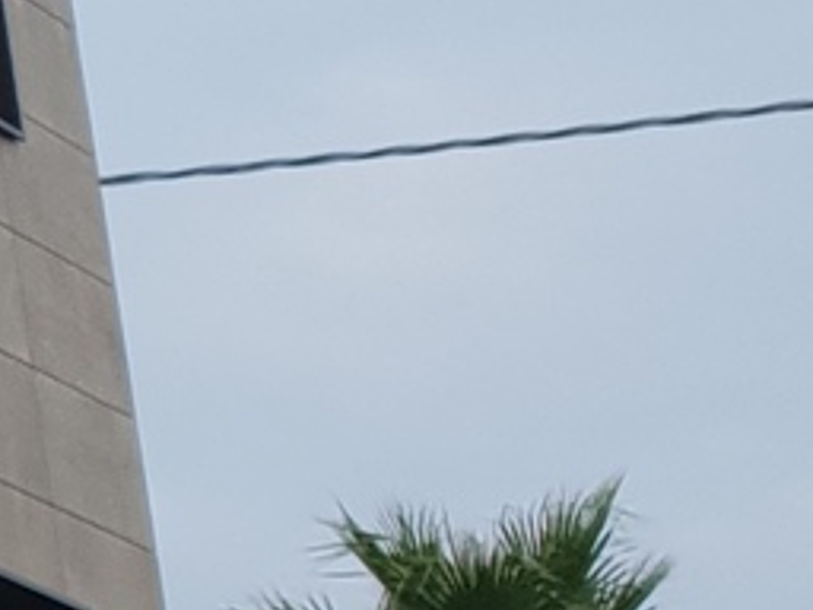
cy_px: 324
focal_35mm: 205
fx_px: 4815
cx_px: -2302
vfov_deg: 7.2
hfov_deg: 7.3
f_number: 2.4
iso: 50
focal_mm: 4.3
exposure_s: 1/387
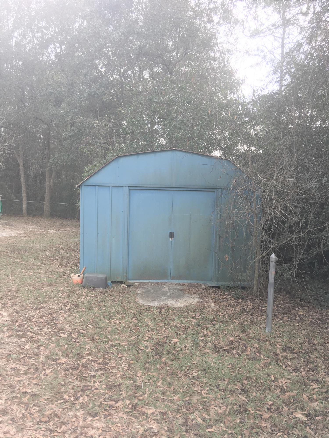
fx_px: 367
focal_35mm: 29
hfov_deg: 48.2
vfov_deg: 61.7
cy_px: 219
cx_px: 164
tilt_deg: -4.0
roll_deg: -1.7
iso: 25
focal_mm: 4.15
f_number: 2.2
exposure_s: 1/150
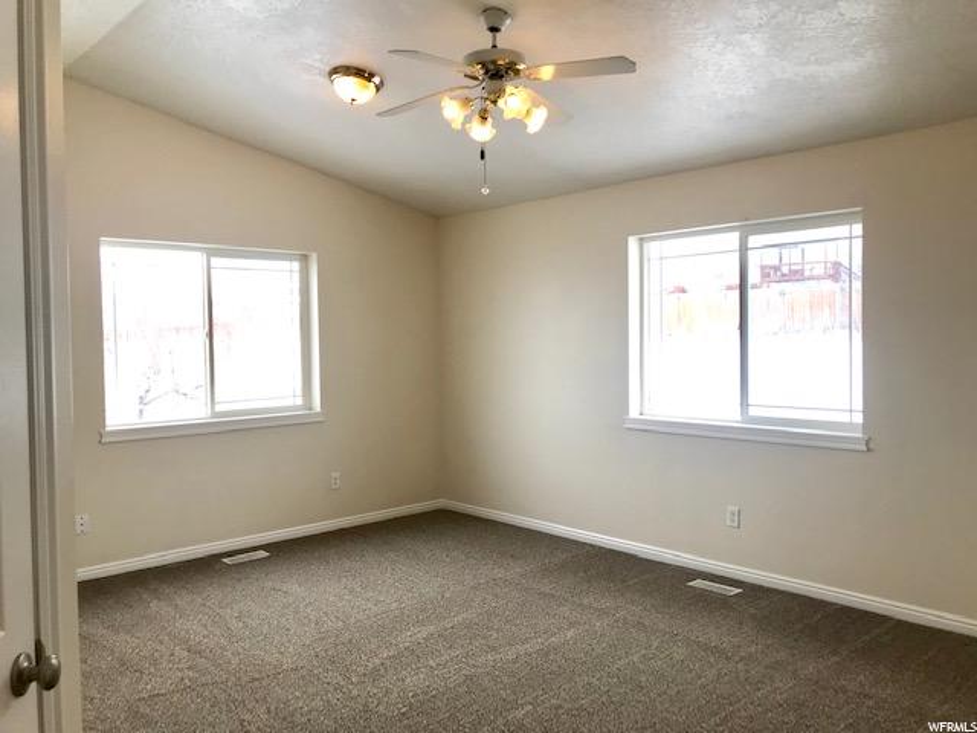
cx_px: 488
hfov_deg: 63.4
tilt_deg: -1.1
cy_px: 366
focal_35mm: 28
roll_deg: +1.0
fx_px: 790
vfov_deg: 49.7
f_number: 1.8
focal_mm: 3.99
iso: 25
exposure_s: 1/120
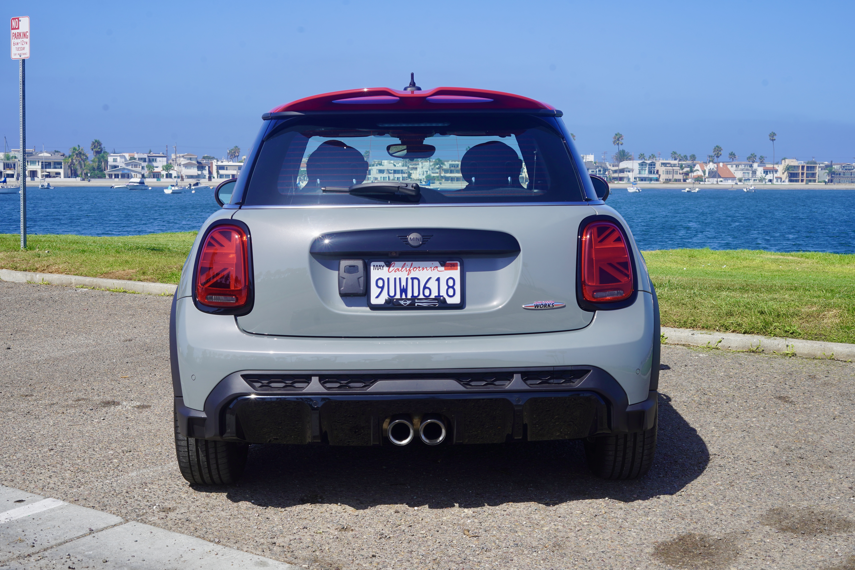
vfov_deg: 27.0
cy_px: 285
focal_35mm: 50
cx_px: 428
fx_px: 1187
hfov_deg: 39.6
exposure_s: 1/160
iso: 100
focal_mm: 50
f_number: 10
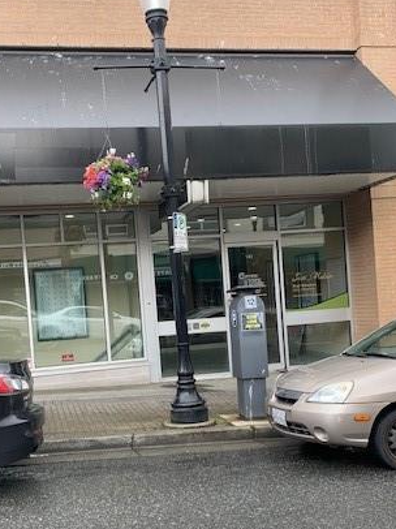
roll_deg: +4.1
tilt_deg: -1.2
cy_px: 319
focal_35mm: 41
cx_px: 152
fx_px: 626
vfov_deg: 45.5
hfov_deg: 34.9
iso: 25
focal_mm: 4.25
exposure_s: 1/171
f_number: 1.8
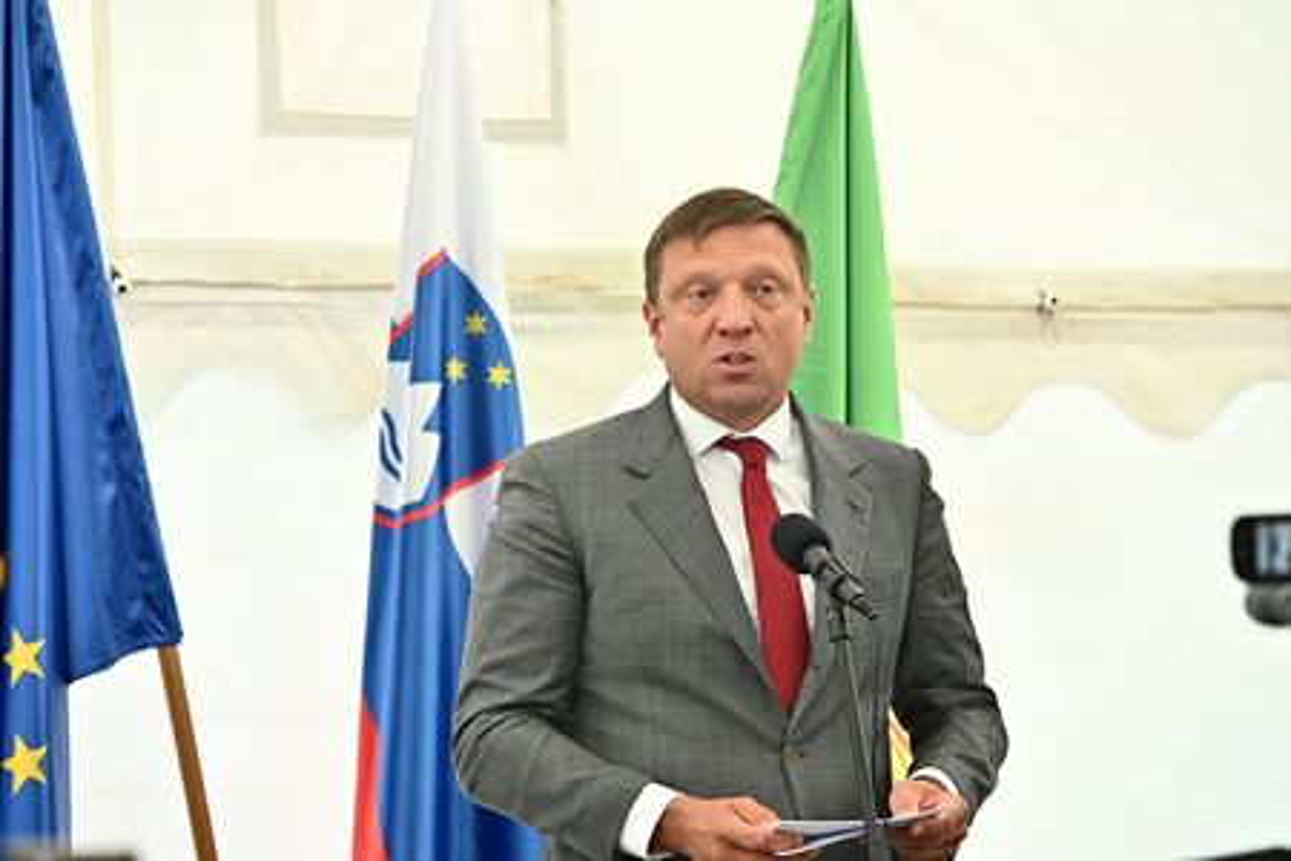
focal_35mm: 150
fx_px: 5379
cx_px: 646
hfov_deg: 13.7
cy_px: 430
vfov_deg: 9.1
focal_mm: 150
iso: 1600
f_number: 5
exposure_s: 1/320
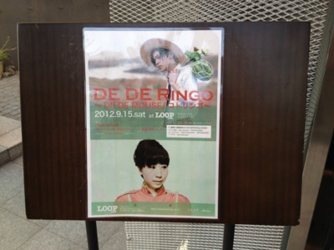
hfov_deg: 52.6
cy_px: 125
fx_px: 338
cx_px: 167
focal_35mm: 35
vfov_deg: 40.7
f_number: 2.4
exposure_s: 1/60
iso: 64
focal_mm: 4.28
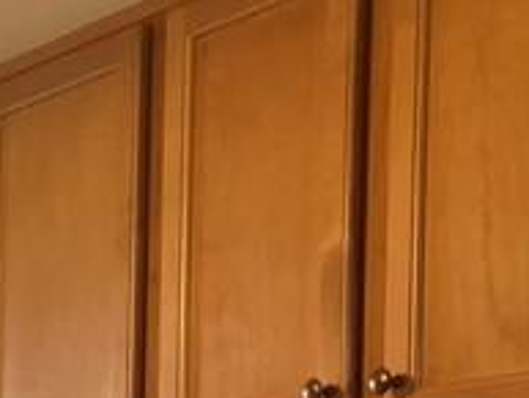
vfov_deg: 10.1
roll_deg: -0.6
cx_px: -581
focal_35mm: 138
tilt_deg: -1.3
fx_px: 2110
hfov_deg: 12.4
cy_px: 742
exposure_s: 1/120
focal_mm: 5.7
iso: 125
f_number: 1.5
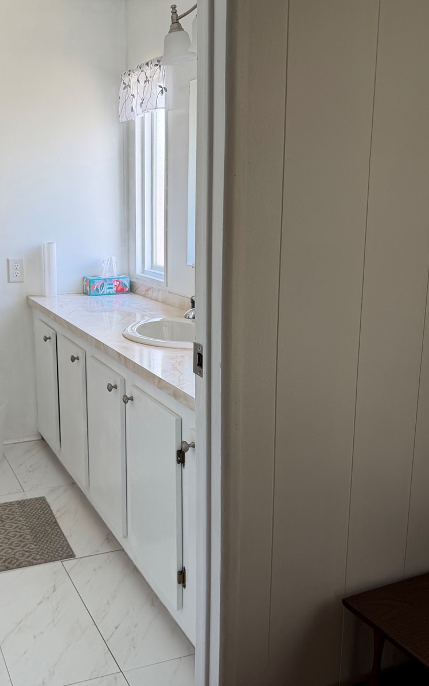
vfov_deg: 56.7
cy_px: 343
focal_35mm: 34
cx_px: 77
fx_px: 636
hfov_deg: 35.9
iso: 80
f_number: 1.78
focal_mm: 6.76
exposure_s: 1/121
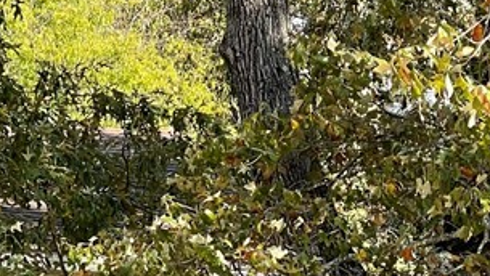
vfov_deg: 5.1
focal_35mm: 234
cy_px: 546
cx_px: 116
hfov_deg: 9.2
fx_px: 3042
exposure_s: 1/165
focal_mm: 7.5
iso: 20
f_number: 2.2
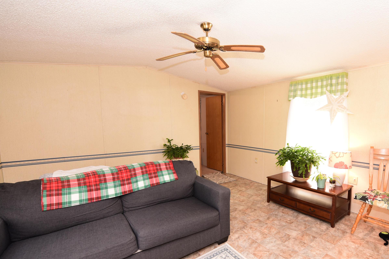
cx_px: 242
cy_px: 146
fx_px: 194
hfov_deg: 88.3
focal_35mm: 18
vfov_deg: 67.1
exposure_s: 1/60
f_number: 4.5
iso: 640
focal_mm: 14
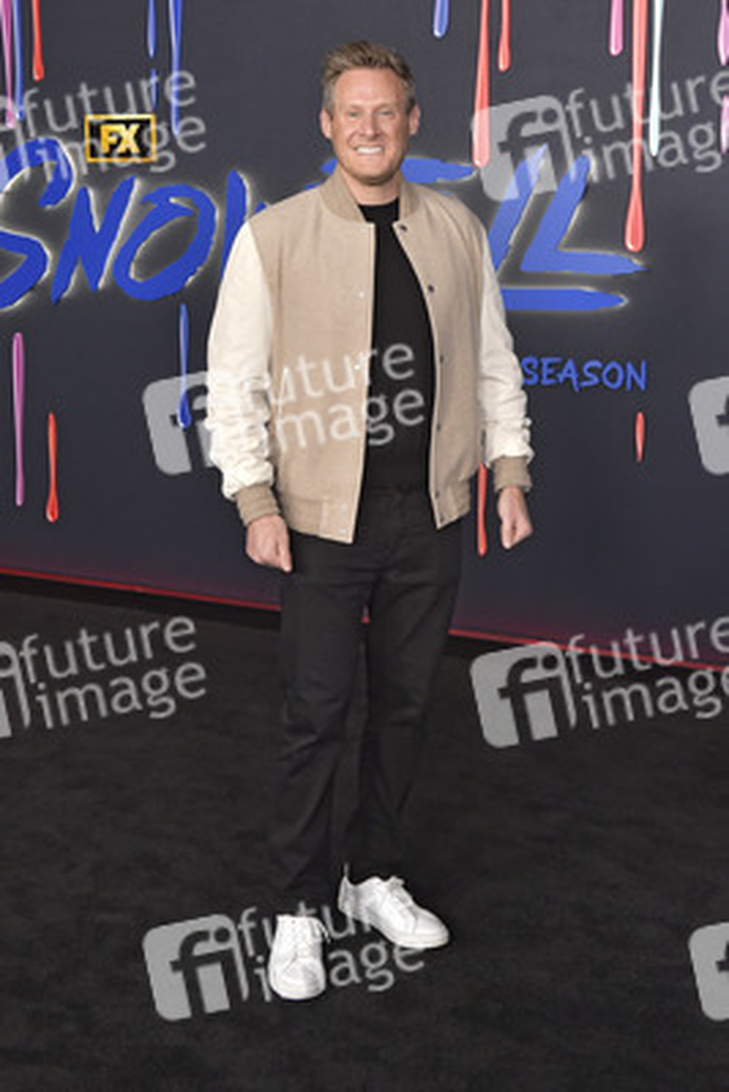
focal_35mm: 45
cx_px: 364
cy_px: 546
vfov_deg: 43.6
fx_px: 1366
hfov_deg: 29.9
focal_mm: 45
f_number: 6.3
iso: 2000
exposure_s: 1/250
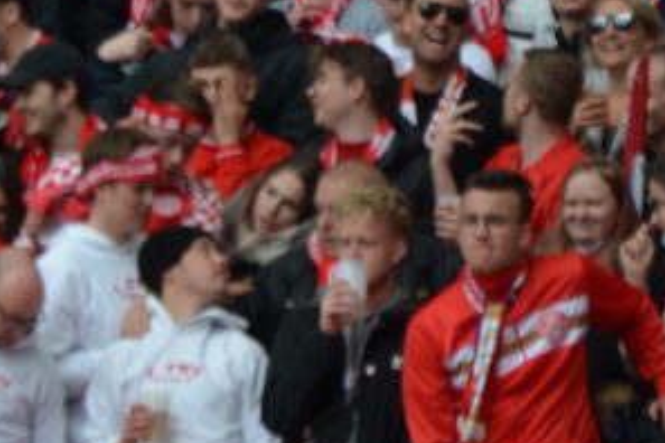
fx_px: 15639
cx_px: -296
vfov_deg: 1.6
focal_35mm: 847
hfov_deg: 2.4
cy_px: 121
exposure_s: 1/500
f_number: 5.6
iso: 400
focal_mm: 105
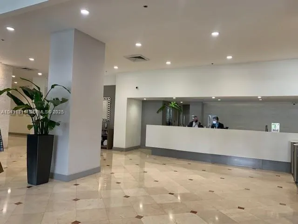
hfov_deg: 67.3
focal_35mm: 26
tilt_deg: +2.6
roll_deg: -2.2
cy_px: 112
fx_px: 224
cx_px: 149
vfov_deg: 53.1
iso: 125
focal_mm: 4.25
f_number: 1.8
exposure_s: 1/60
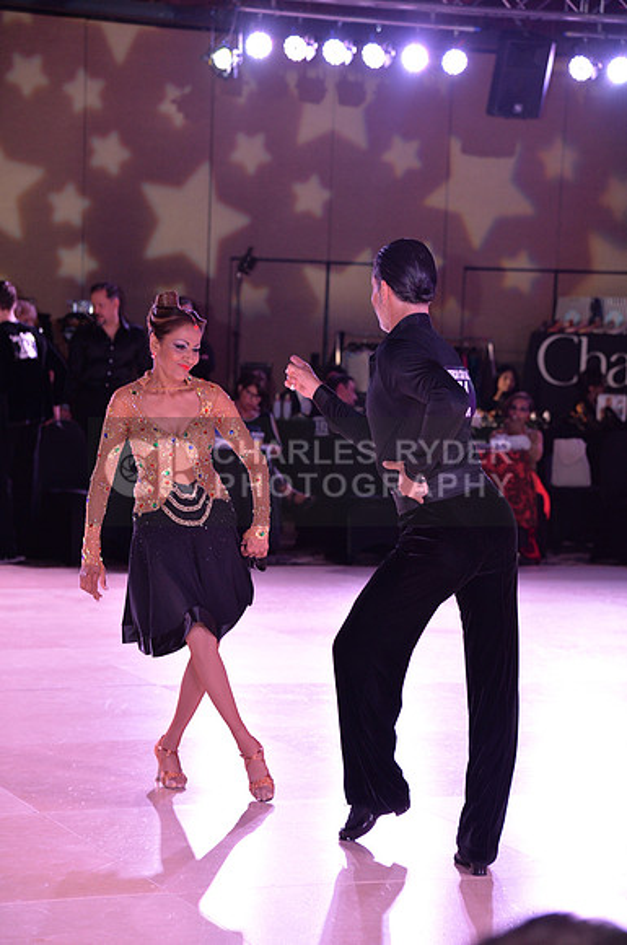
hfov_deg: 13.6
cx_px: 314
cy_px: 472
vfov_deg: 20.4
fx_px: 2620
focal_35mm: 100
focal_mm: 100
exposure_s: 1/250
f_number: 5
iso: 1250
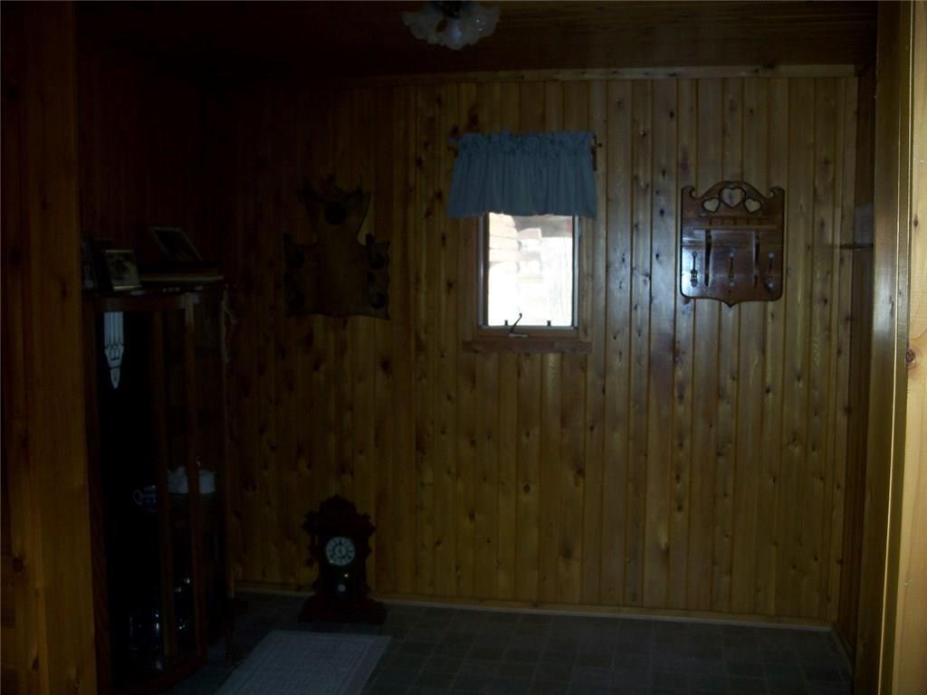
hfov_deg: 50.1
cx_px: 464
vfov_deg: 38.7
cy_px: 348
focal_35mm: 37
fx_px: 991
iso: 125
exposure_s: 1/60
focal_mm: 7.8
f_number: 2.8
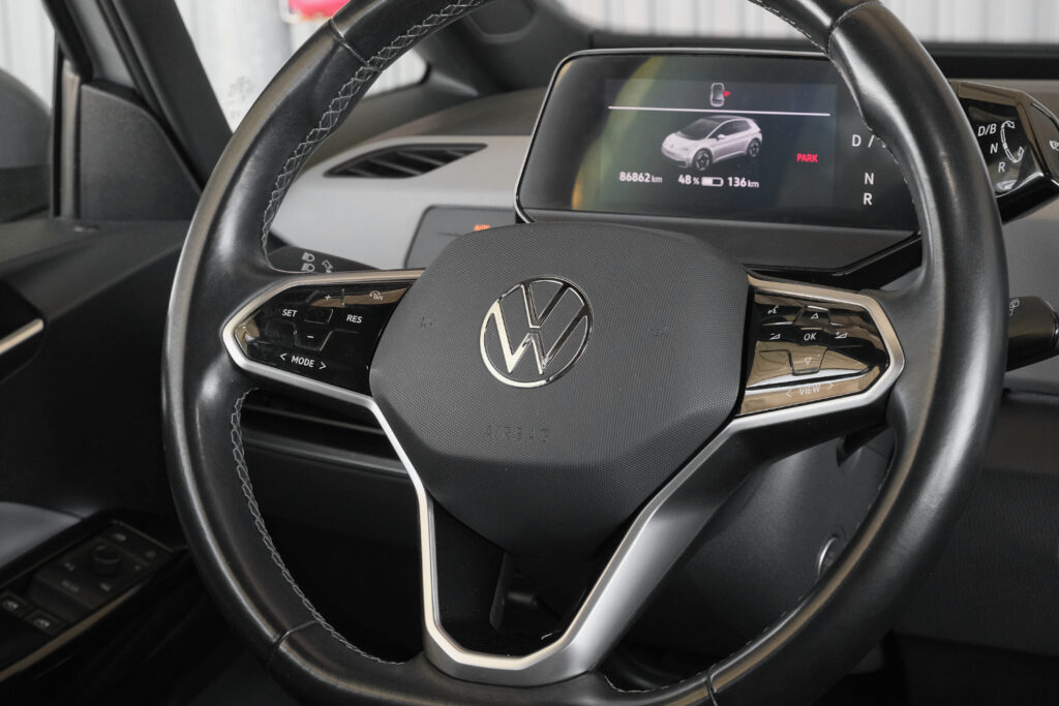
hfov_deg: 29.7
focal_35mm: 68
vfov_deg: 20.0
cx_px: 530
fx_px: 2000
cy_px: 353
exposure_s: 1/60
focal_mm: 45
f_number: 7.1
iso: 2000
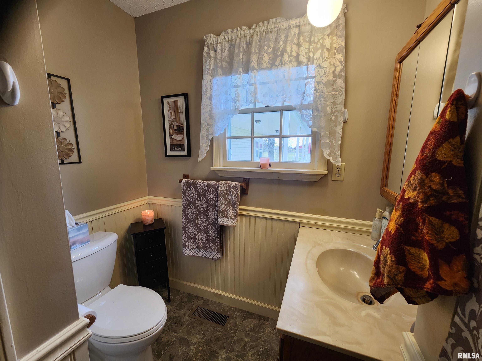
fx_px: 181
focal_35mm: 13
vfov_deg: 89.9
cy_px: 180
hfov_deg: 106.2
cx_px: 241
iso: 250
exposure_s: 1/60
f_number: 2.2
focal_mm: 2.2
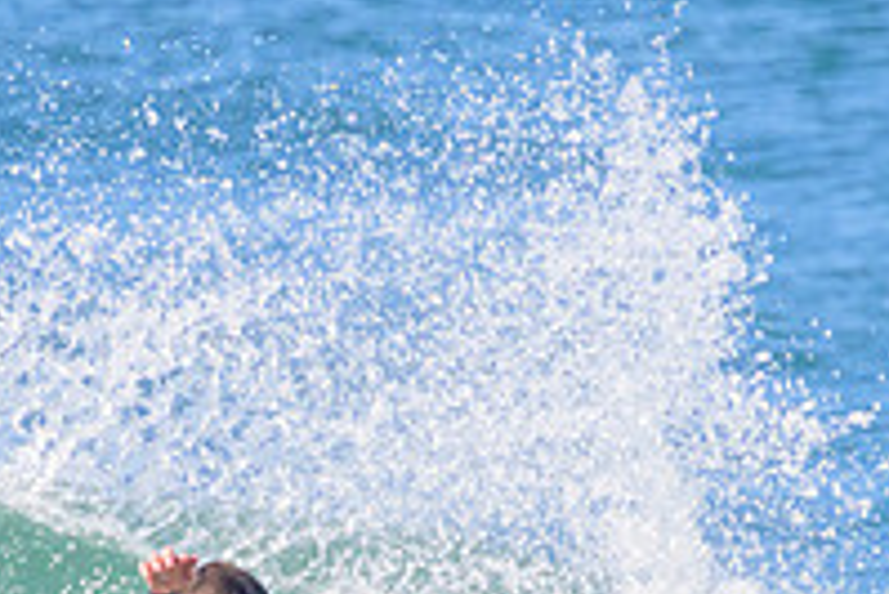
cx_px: 451
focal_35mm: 2791
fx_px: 68970
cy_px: 788
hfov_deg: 0.7
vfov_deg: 0.5
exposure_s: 1/2000
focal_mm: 800
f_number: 11
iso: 2000
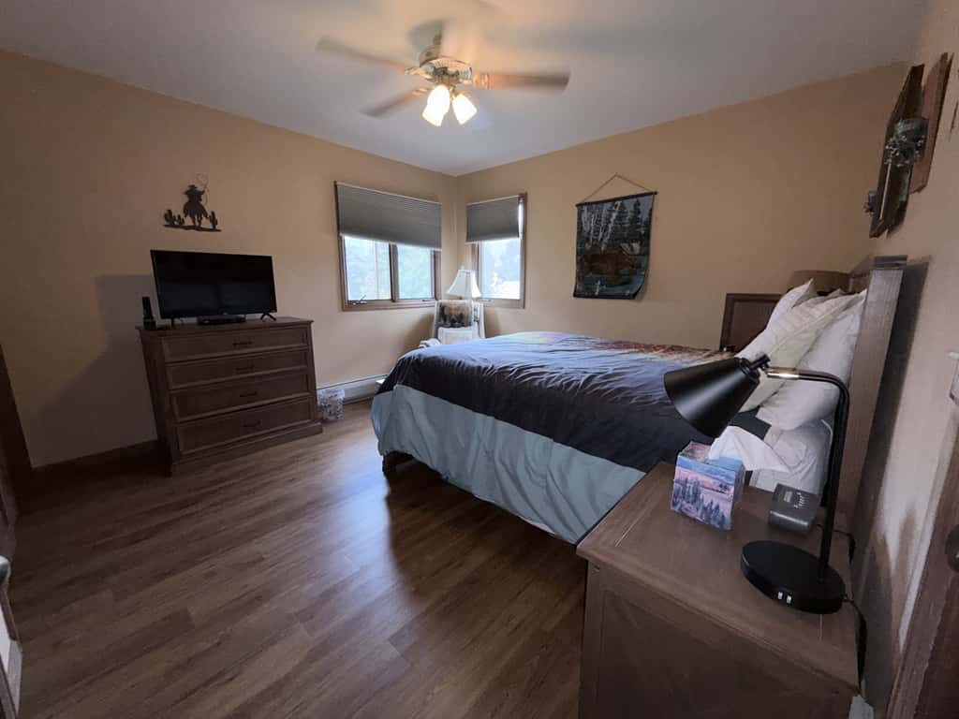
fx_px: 388
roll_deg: +0.2
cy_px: 360
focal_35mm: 14
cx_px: 480
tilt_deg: -11.2
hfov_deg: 102.1
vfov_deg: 85.7
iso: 80
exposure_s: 1/60
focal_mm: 2.22
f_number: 2.2
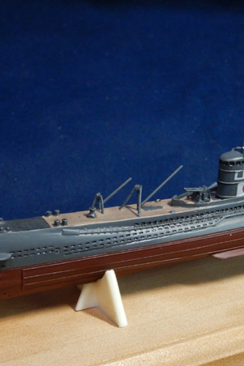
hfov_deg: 16.8
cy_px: 230
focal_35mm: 81
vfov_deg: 25.0
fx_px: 824
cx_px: 183
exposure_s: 1/25
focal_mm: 7.8
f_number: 4.3
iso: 400
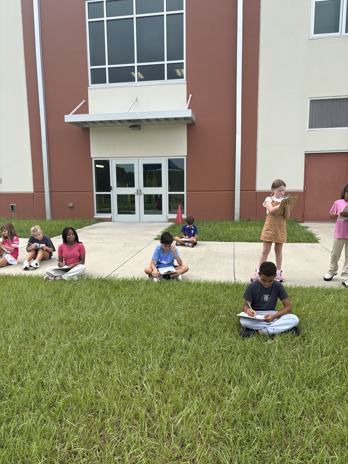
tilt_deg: -7.1
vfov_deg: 67.3
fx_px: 349
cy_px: 232
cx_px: 174
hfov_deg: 53.1
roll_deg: +0.7
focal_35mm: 26
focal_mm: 5.96
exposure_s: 1/1239
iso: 50
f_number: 1.6
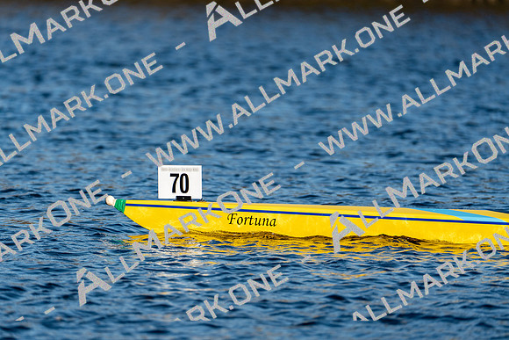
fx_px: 6081
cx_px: 254
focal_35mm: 430
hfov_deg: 4.8
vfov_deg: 3.2
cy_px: 170
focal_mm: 430
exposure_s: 1/2000
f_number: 6.3
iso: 320
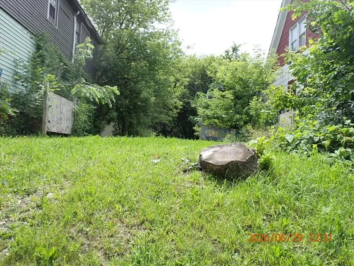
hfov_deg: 63.4
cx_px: 177
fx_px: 286
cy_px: 133
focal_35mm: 28
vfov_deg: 49.7
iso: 100
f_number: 3.2
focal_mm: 5.05
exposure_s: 1/640
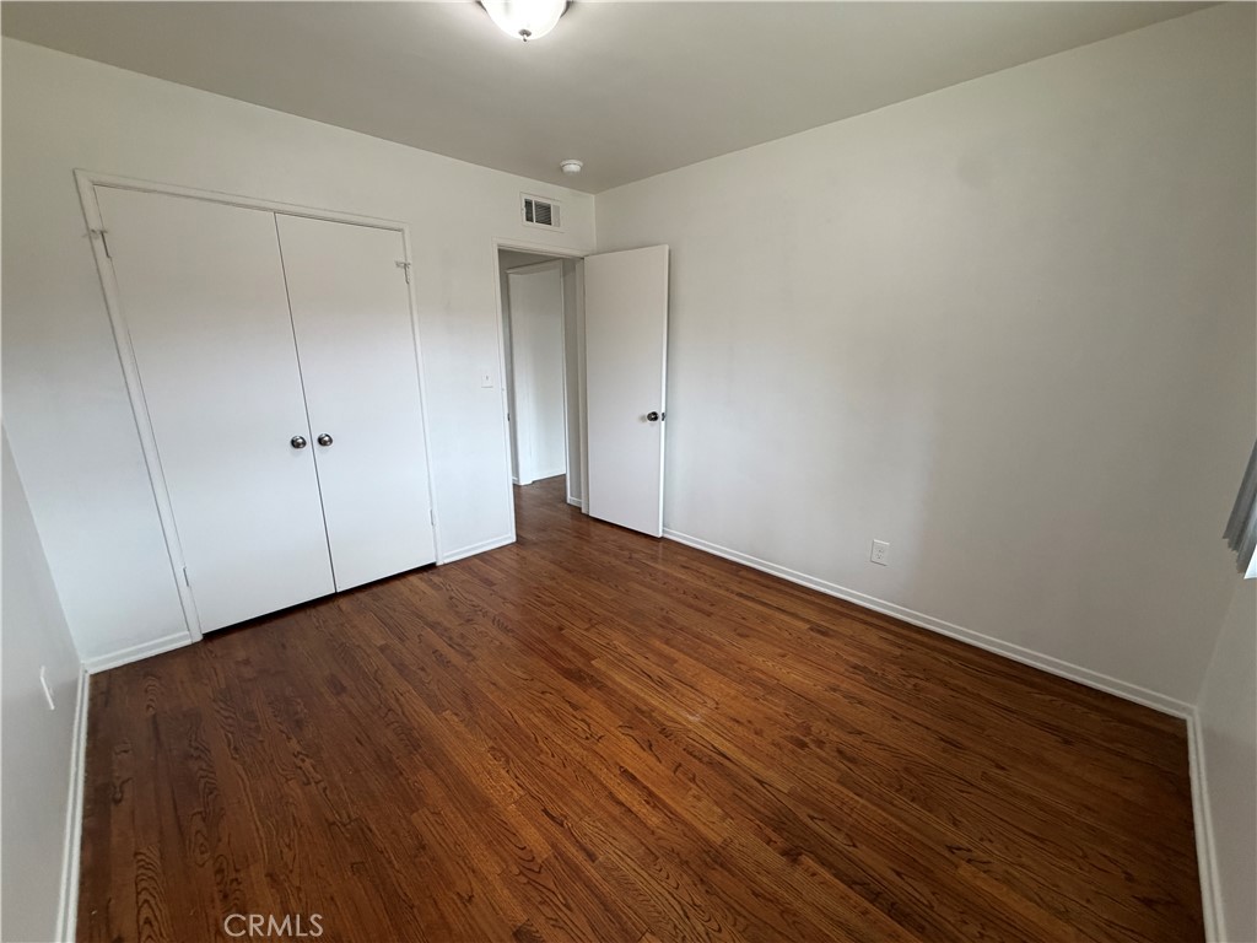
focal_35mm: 14
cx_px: 628
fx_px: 508
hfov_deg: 102.1
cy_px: 472
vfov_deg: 85.7
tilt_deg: -15.4
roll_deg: +0.2
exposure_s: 1/120
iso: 250
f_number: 2.2
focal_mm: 2.22
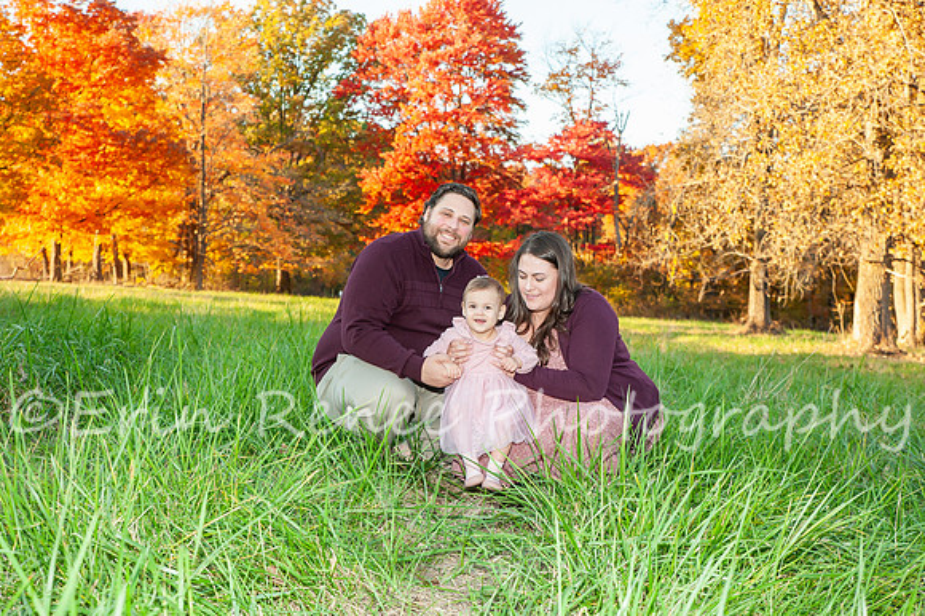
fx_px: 1335
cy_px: 308
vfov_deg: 26.0
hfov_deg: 38.2
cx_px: 462
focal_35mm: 52
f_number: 6.3
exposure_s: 1/200
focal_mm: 52
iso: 400
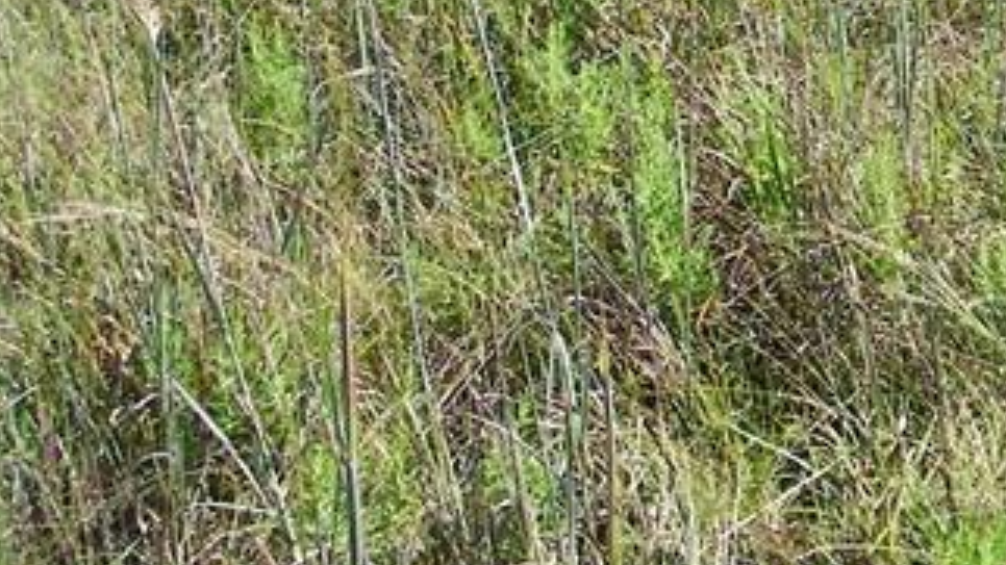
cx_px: 972
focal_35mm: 97
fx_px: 2587
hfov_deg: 21.3
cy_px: -240
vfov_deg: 12.0
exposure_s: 1/200
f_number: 7
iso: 80
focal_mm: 5
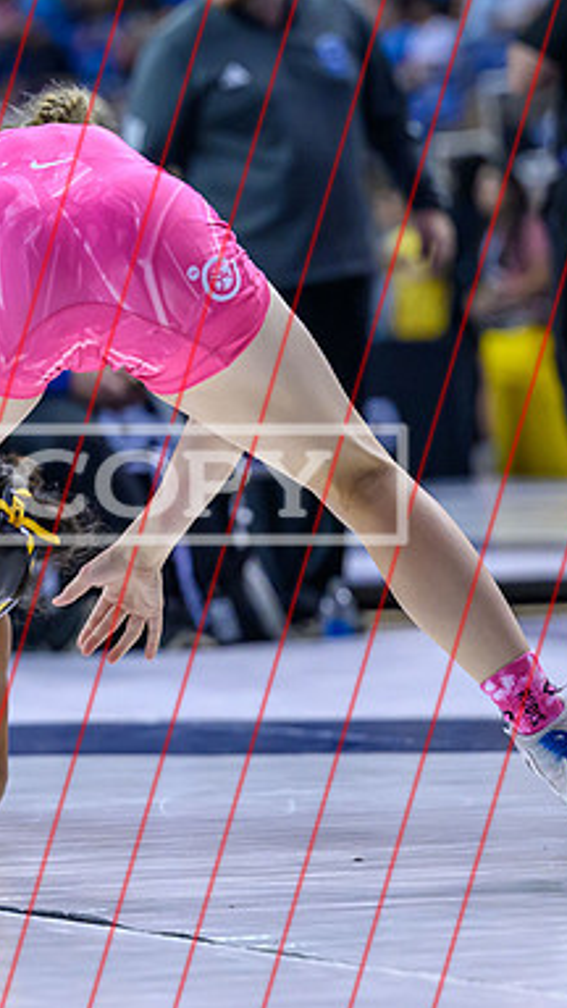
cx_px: -243
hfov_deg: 4.7
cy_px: 482
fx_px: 6816
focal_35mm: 255
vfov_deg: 8.5
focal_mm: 110
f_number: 2.8
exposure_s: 1/800
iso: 2500
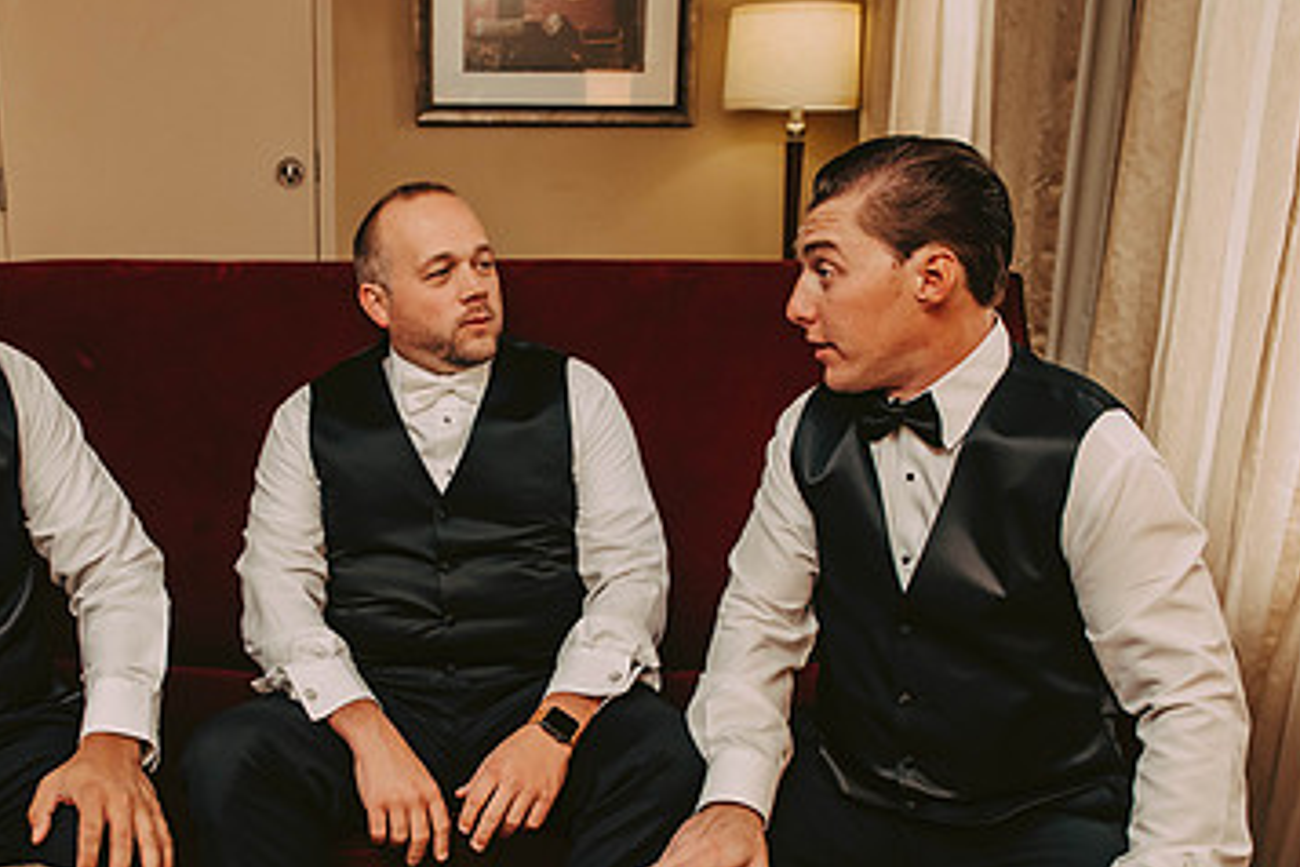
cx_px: 462
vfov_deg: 33.8
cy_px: 610
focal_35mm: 39
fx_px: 1408
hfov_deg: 48.9
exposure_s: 1/250
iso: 800
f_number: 4
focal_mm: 24
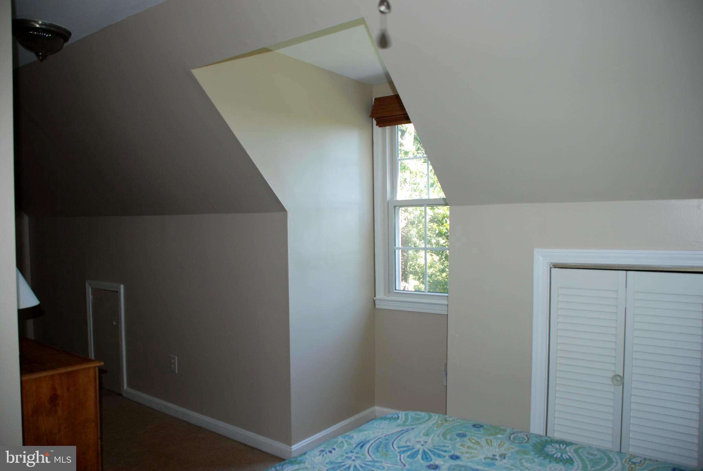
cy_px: 236
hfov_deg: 67.3
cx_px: 352
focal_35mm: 27
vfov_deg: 48.0
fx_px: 528
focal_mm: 18
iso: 200
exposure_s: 1/60
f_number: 3.5
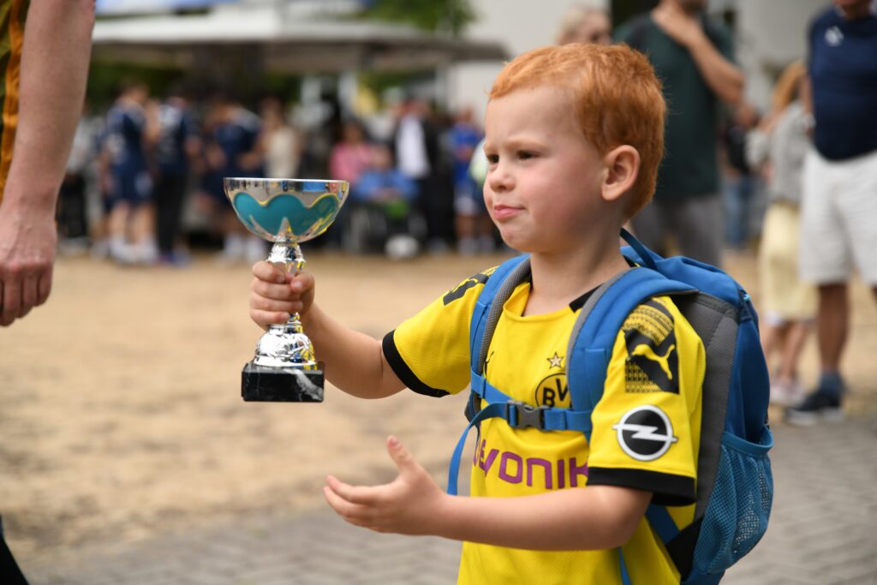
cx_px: 438
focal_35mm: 70
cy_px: 292
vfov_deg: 19.5
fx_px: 1705
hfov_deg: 28.8
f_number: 2.8
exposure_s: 1/1600
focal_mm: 70
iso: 250
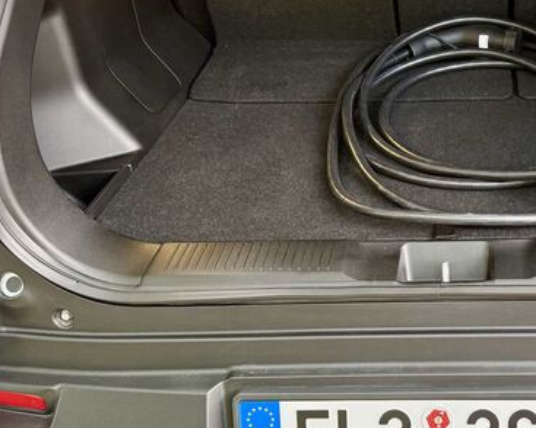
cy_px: 187
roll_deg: +0.6
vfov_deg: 32.0
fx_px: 745
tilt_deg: -30.0
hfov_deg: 37.6
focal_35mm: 47
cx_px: 454
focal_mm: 6.76
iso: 250
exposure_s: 1/60
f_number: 1.78
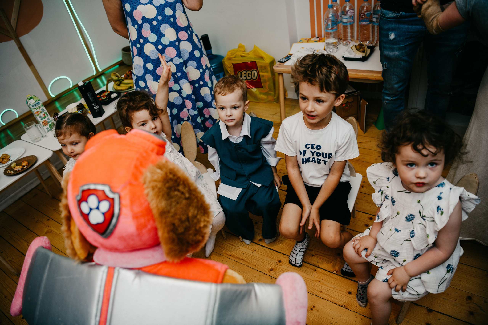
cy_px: 162
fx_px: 325
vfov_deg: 53.1
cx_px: 244
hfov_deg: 73.7
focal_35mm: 24
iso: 160
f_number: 3.2
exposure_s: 1/160
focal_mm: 24
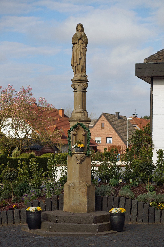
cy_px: 124
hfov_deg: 15.2
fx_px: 616
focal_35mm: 90
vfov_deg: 22.6
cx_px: 82
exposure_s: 1/1000
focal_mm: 60
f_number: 4.5
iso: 100
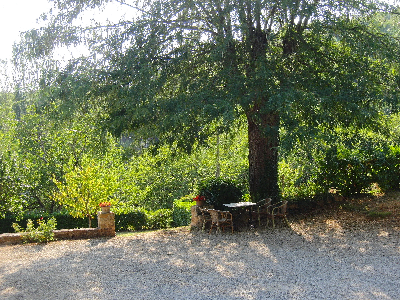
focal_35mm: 40
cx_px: 200
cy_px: 150
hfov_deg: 46.8
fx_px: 462
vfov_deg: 36.0
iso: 100
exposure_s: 1/200
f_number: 3.8
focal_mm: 7.1
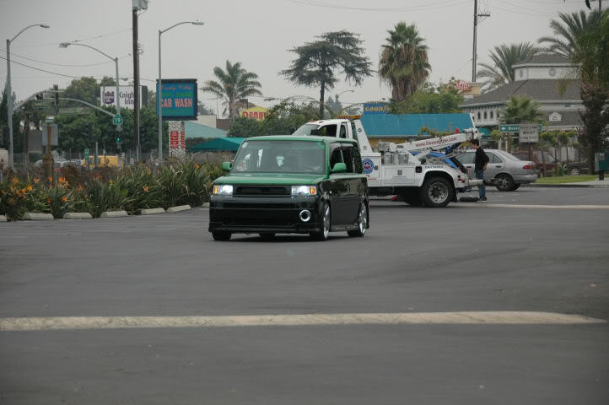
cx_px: 304
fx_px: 2408
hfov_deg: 14.4
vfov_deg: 9.6
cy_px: 202
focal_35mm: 142
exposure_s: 1/500
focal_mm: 95
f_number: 5.3
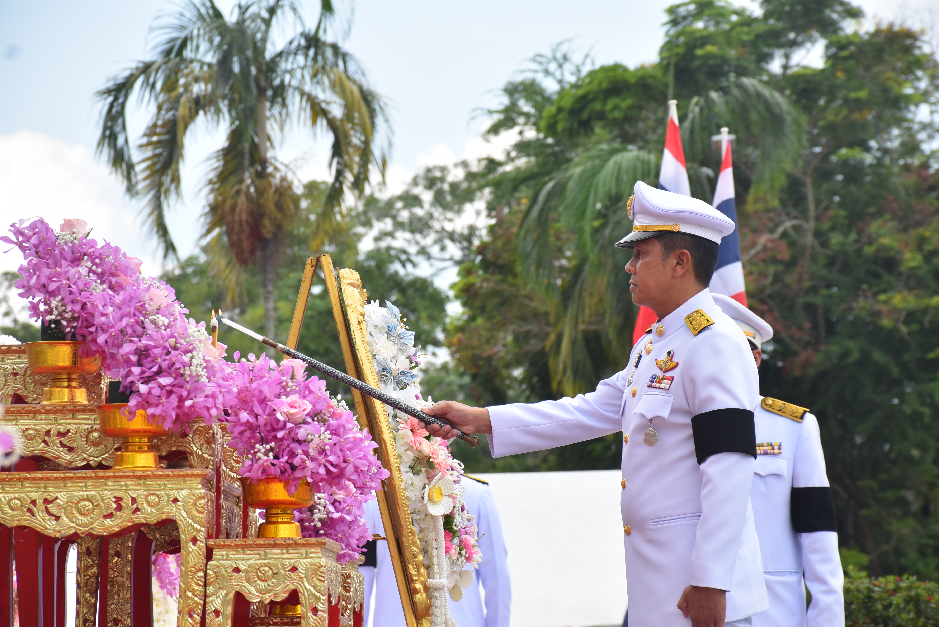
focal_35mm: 168
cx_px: 470
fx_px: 4383
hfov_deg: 12.2
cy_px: 314
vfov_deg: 8.2
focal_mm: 112
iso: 220
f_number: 8
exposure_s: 1/250
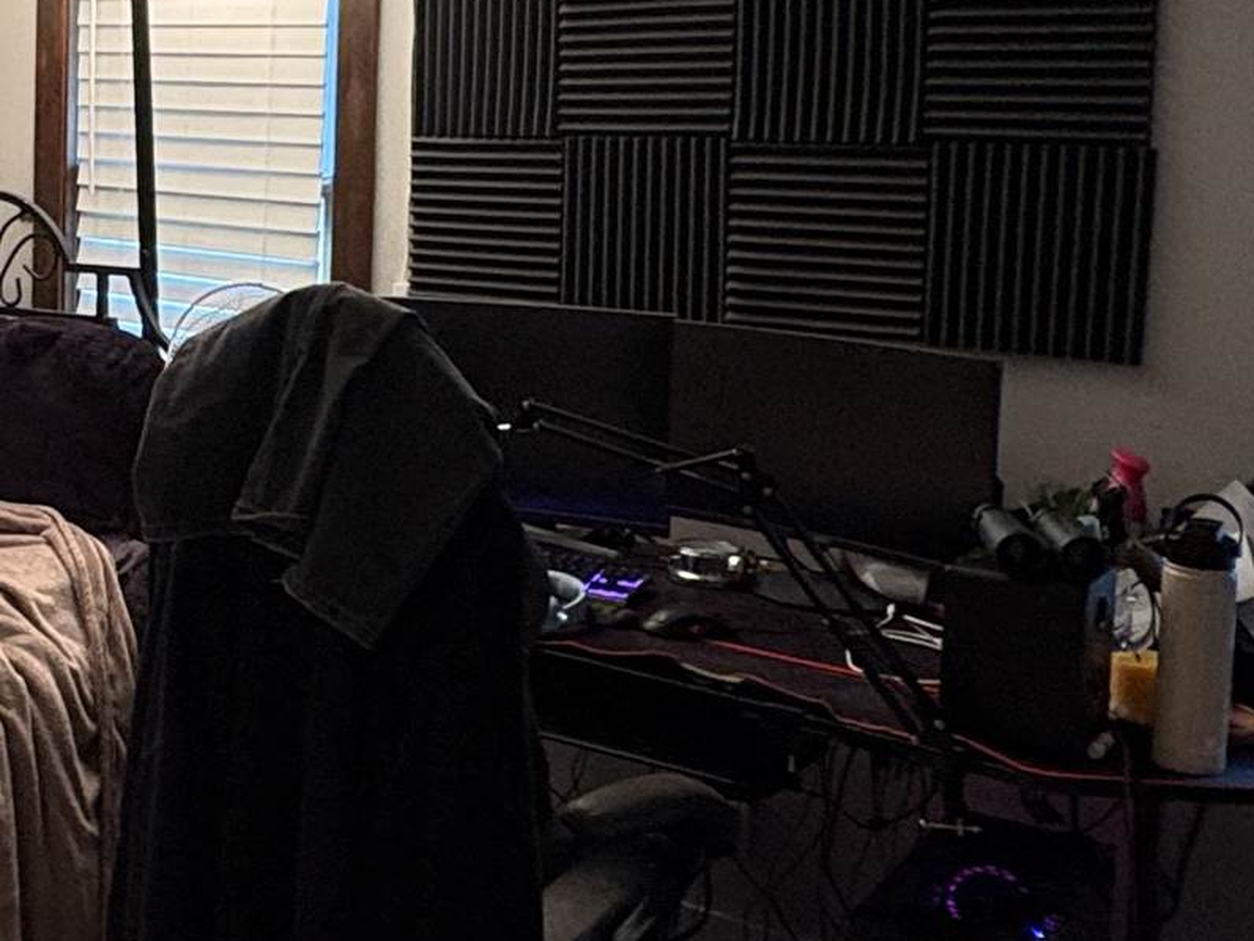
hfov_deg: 33.5
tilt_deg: -4.0
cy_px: 279
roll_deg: -1.0
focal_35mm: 54
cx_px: 101
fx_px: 1956
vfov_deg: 26.8
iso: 400
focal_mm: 2.22
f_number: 2.2
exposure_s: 1/60
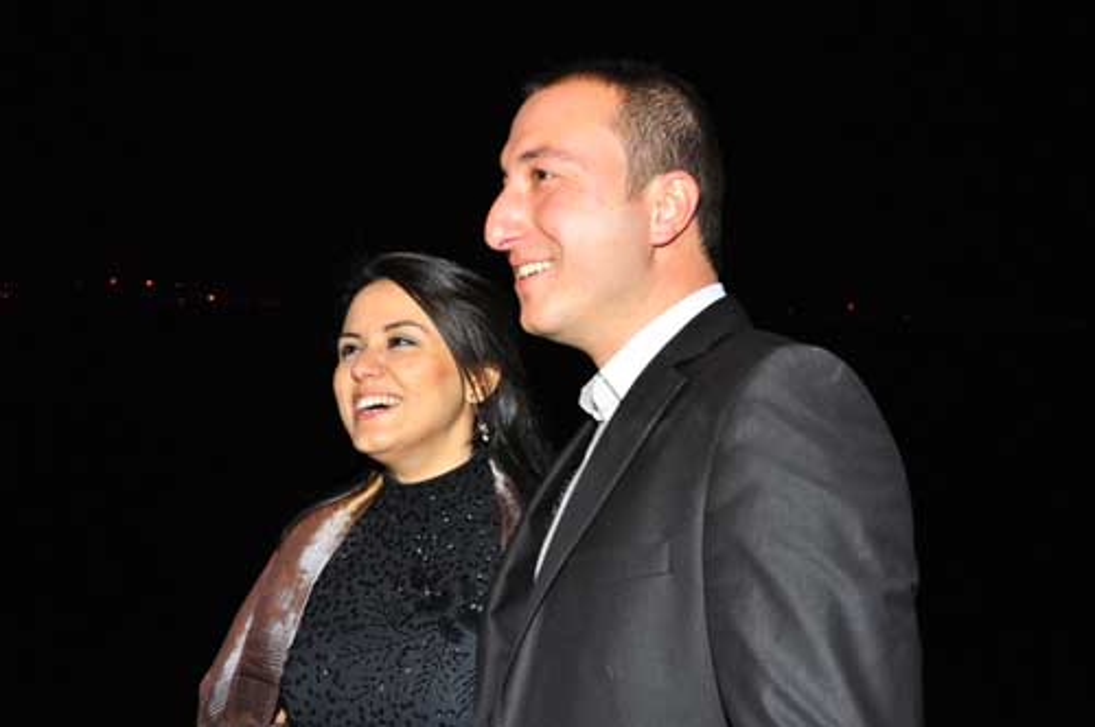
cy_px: 364
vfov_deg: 31.8
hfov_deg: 46.5
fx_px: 1276
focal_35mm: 42
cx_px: 548
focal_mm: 28
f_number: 5.6
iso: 800
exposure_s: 1/60
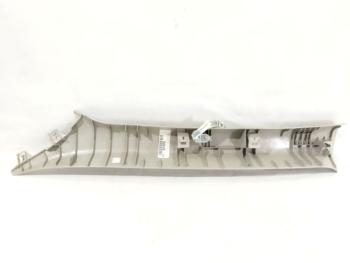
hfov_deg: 65.3
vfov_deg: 51.4
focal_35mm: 27
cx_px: 175
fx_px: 273
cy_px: 132
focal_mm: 4.71
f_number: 1.79
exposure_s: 1/50
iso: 384
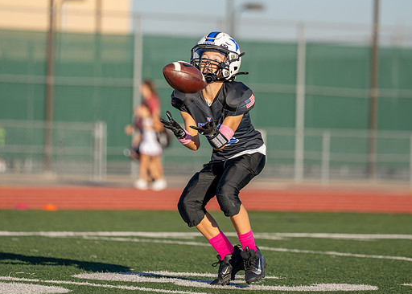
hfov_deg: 7.2
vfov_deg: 5.1
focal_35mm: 280
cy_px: 91
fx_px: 3277
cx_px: 221
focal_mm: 180
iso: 250
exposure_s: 1/4000
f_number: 2.8
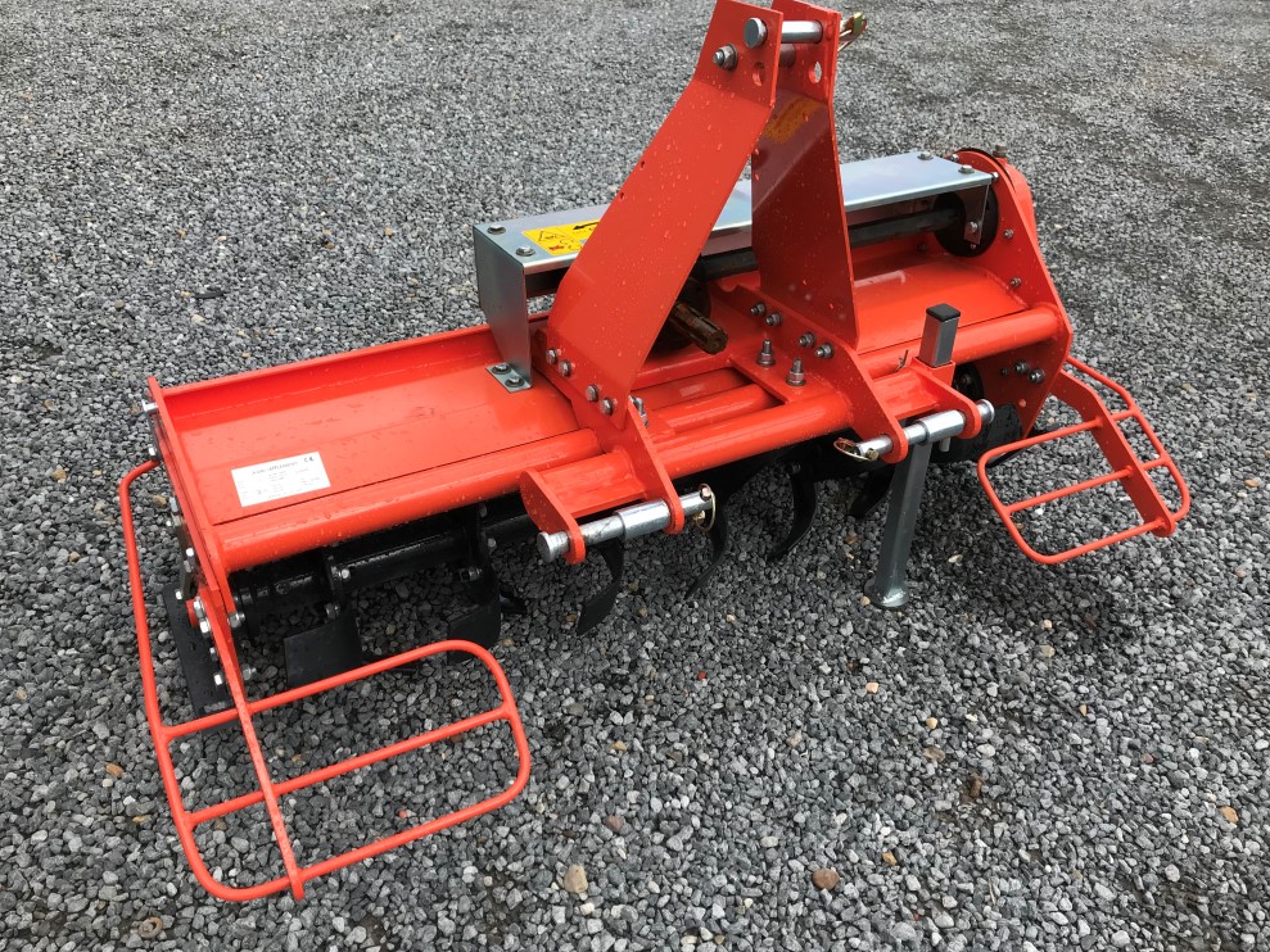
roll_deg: -1.6
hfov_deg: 61.6
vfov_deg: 48.2
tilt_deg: -34.4
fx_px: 1064
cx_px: 648
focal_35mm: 29
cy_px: 471
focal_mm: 3.99
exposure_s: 1/766
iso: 20
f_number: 1.8
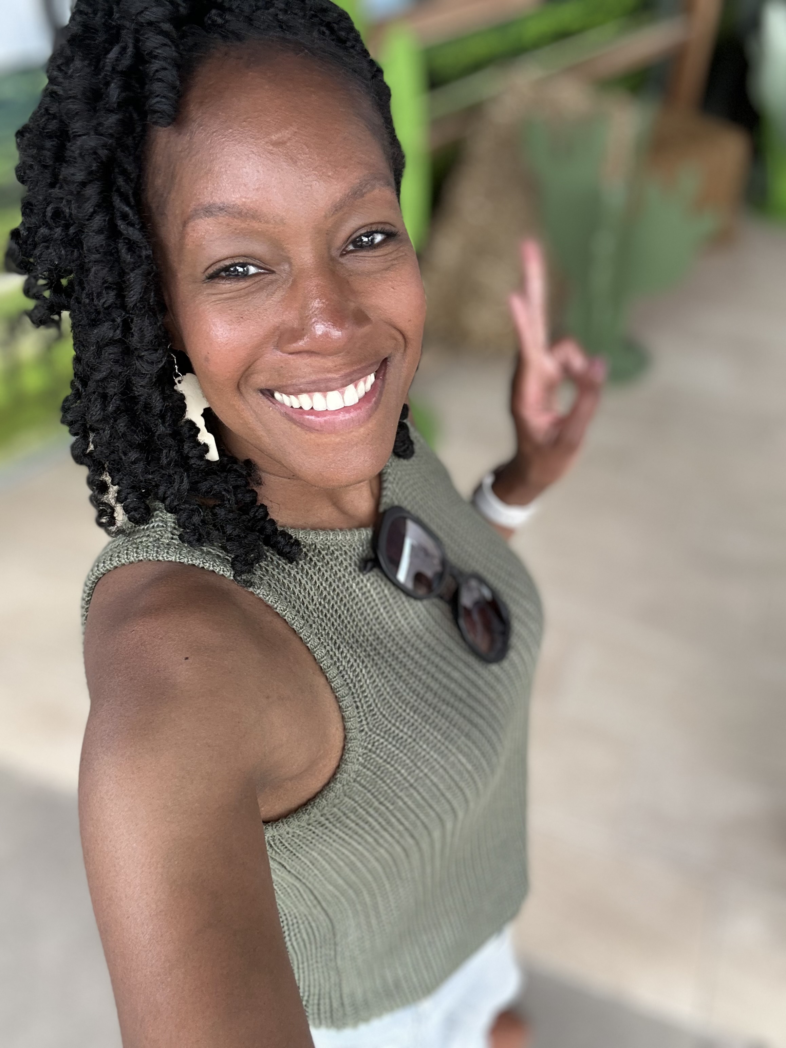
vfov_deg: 60.0
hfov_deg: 46.8
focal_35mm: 30
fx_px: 908
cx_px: 393
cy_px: 524
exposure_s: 1/121
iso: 40
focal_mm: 2.69
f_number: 1.9
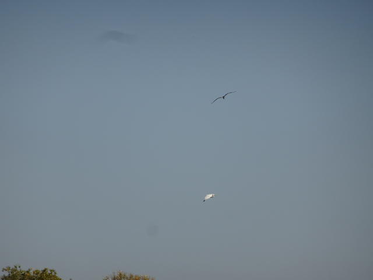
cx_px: 186
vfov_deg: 3.2
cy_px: 140
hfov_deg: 4.2
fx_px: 5043
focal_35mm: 468
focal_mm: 80
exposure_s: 1/640
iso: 80
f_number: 6.3
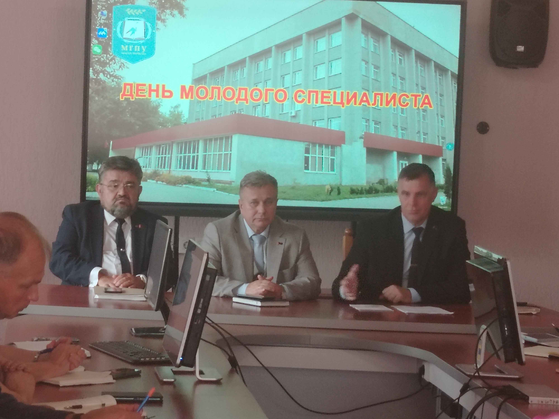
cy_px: 210
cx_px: 280
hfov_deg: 15.9
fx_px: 2002
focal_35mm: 124
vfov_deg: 12.0
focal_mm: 5.25
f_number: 1.75
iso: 394
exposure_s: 1/60
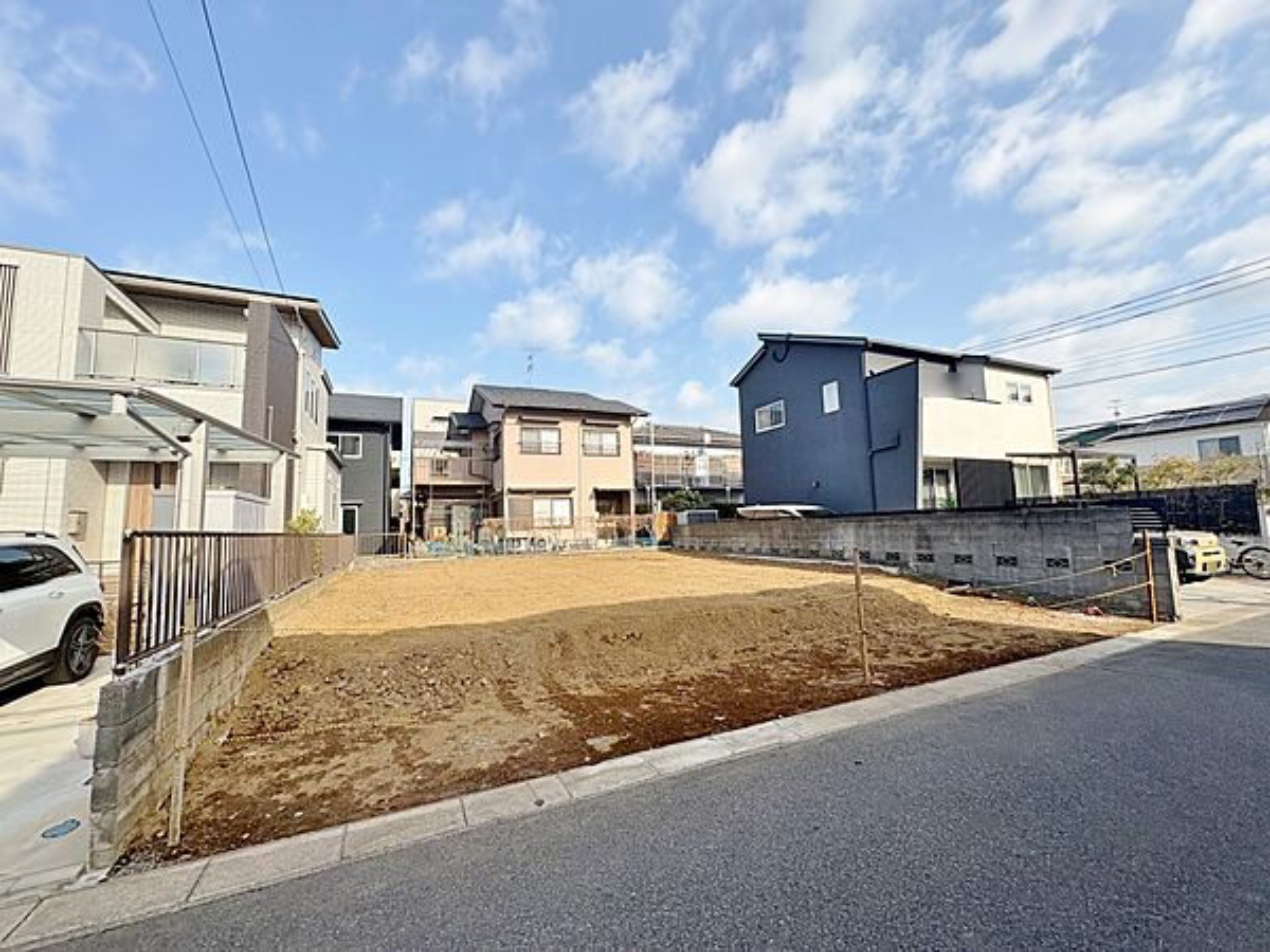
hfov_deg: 102.1
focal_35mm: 14
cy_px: 476
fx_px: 514
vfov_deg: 85.7
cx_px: 635
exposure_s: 1/1672
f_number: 2.2
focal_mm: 2.22
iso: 50
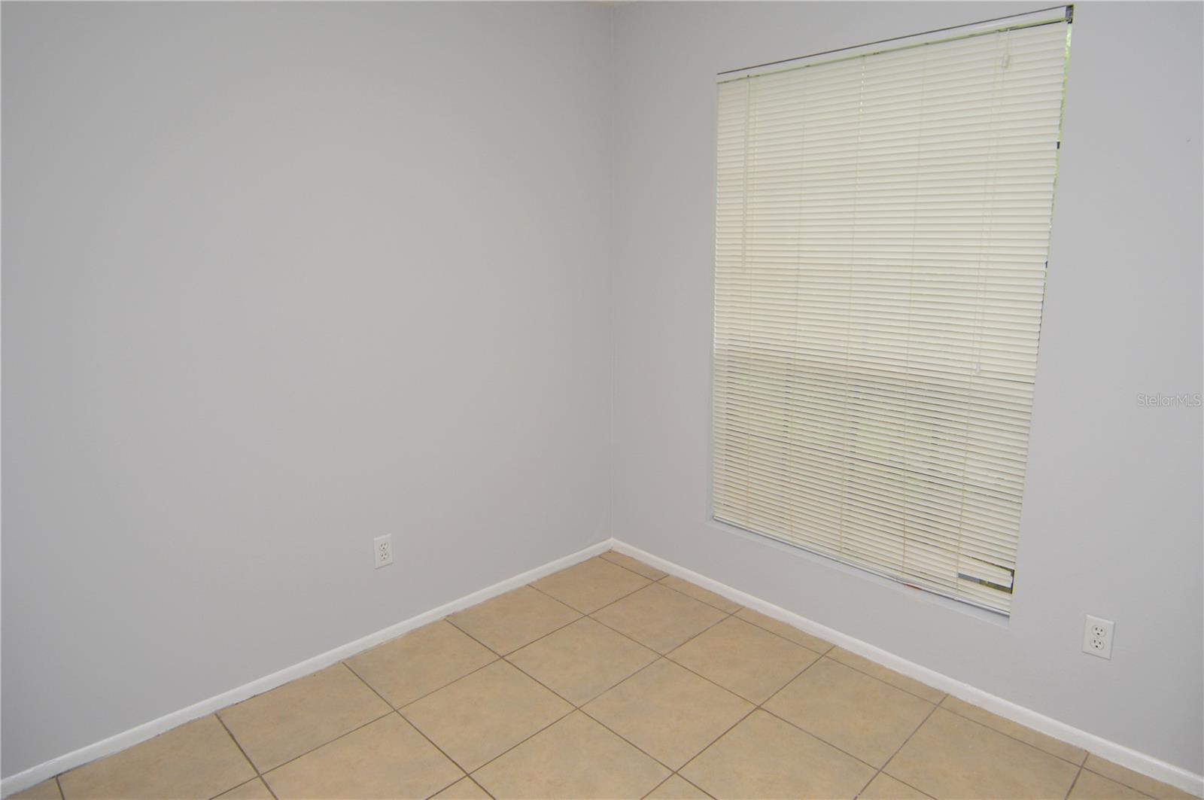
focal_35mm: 18
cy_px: 400
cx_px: 602
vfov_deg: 67.3
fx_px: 601
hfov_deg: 90.1
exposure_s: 1/60
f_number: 4
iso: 400
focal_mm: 12
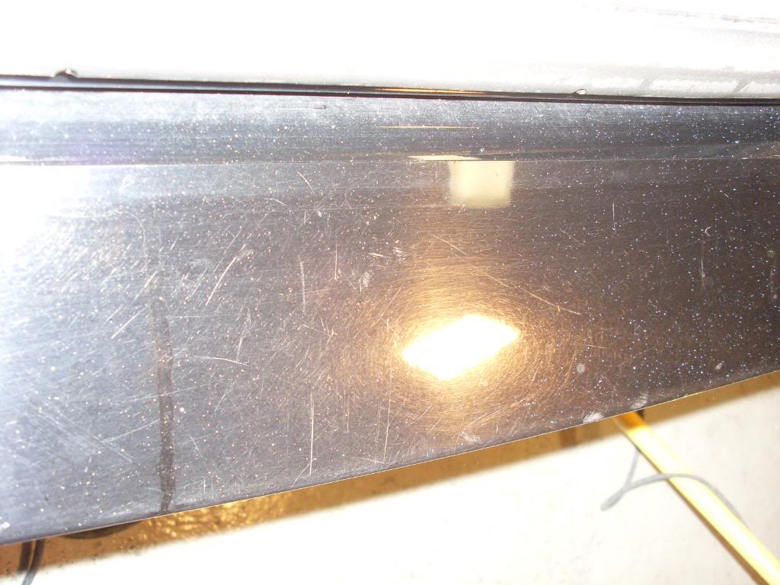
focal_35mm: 38
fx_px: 856
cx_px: 390
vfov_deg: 37.7
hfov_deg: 49.0
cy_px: 292
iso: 120
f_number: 3
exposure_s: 1/45
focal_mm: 6.3
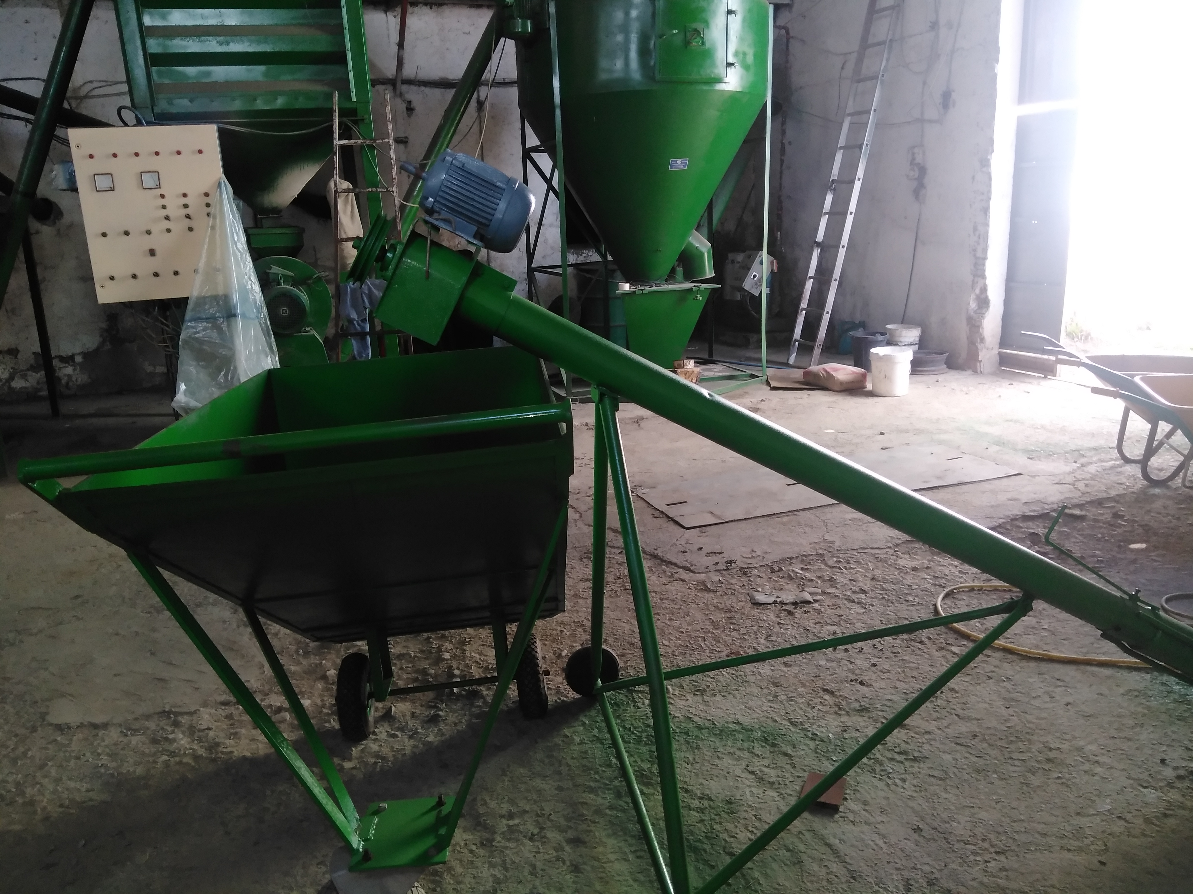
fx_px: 896
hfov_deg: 67.3
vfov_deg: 53.1
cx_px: 596
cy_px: 447
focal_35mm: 26
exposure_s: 1/53.1
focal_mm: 3.63
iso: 100
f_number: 1.8
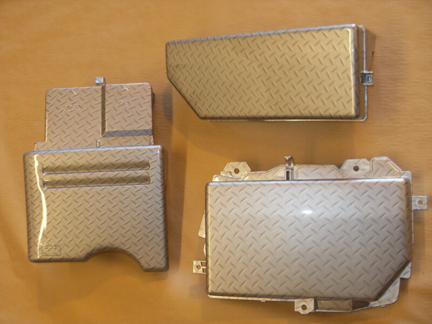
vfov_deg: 40.7
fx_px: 437
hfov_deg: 52.6
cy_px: 162
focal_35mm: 35
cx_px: 216
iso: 100
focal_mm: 6.3
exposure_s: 1/45
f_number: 2.8
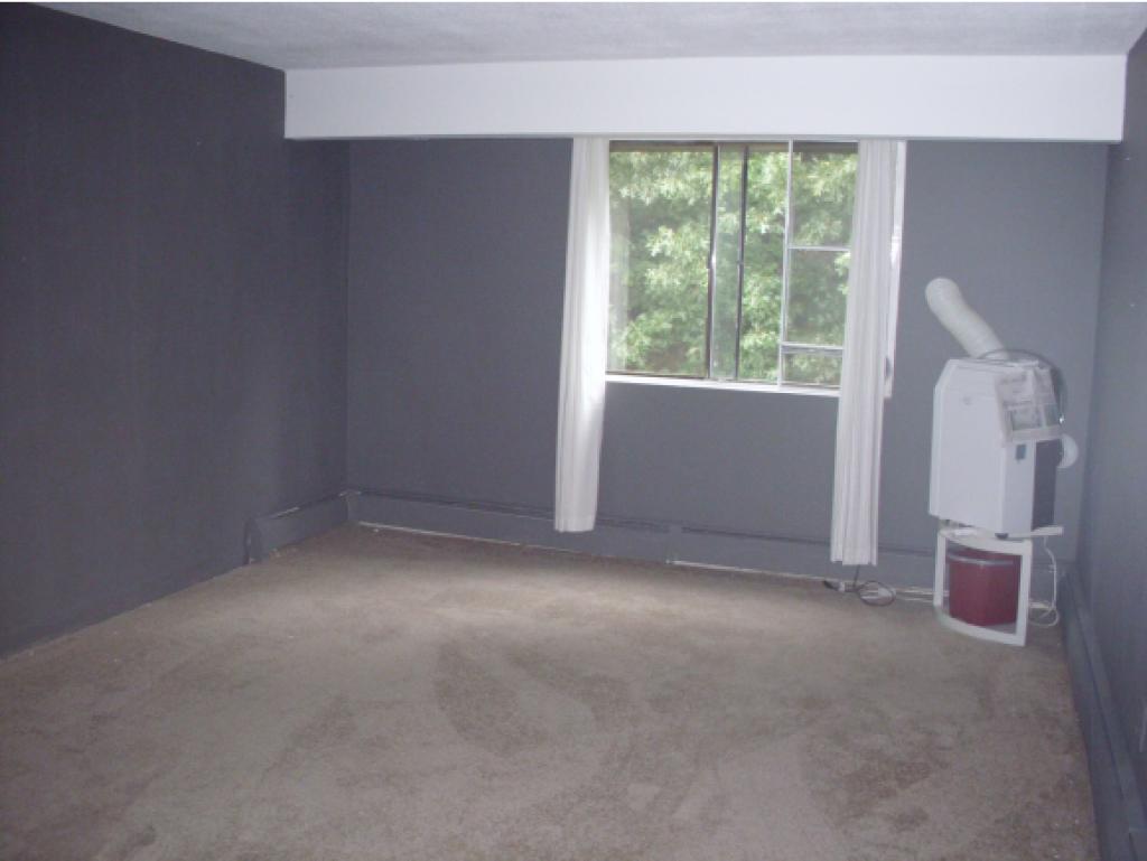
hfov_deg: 49.0
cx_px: 574
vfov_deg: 37.8
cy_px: 430
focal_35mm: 38
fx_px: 1260
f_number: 2.9
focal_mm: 6.3
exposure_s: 1/60
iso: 400
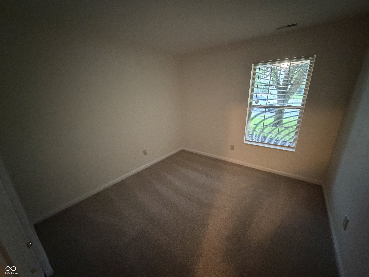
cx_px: 184
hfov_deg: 102.1
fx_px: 149
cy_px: 138
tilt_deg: -18.3
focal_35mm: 14
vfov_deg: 85.7
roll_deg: +1.7
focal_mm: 2.22
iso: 1600
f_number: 2.2
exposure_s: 1/40
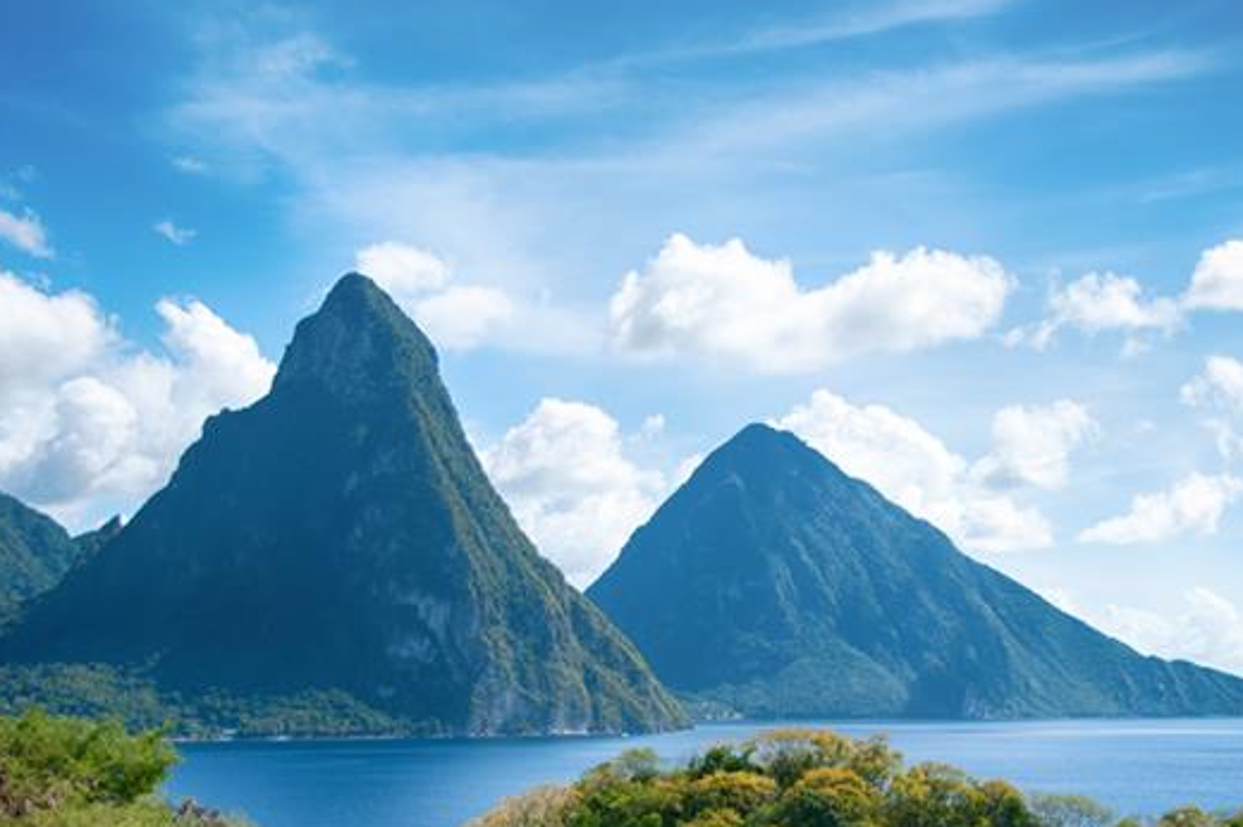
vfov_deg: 21.6
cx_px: 753
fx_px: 2164
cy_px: 551
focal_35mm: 63
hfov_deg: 31.9
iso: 250
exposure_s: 1/2500
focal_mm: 29
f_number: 4
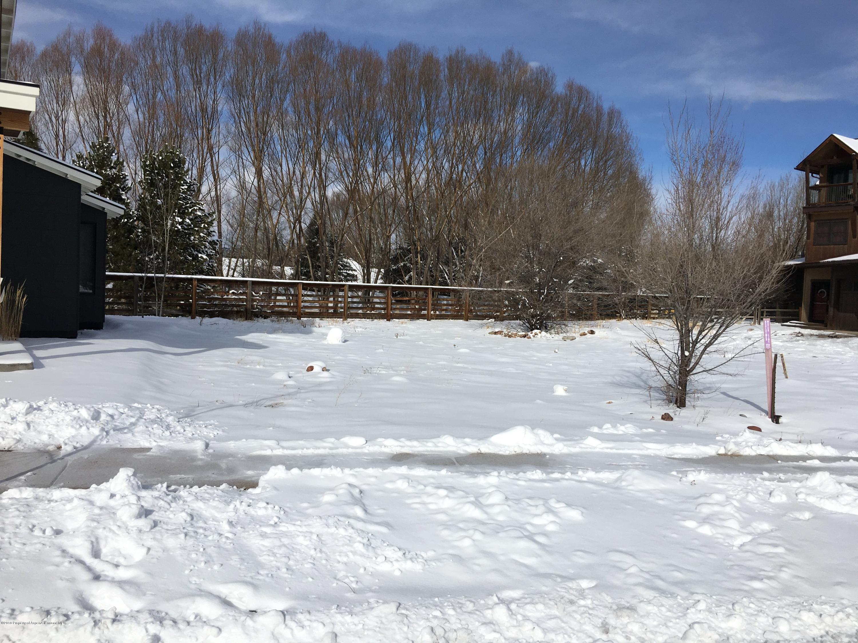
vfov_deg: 48.2
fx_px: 719
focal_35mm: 29
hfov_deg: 61.7
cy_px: 322
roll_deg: -1.4
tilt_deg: -3.2
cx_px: 429
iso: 25
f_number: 2.2
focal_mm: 4.15
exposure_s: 1/4049
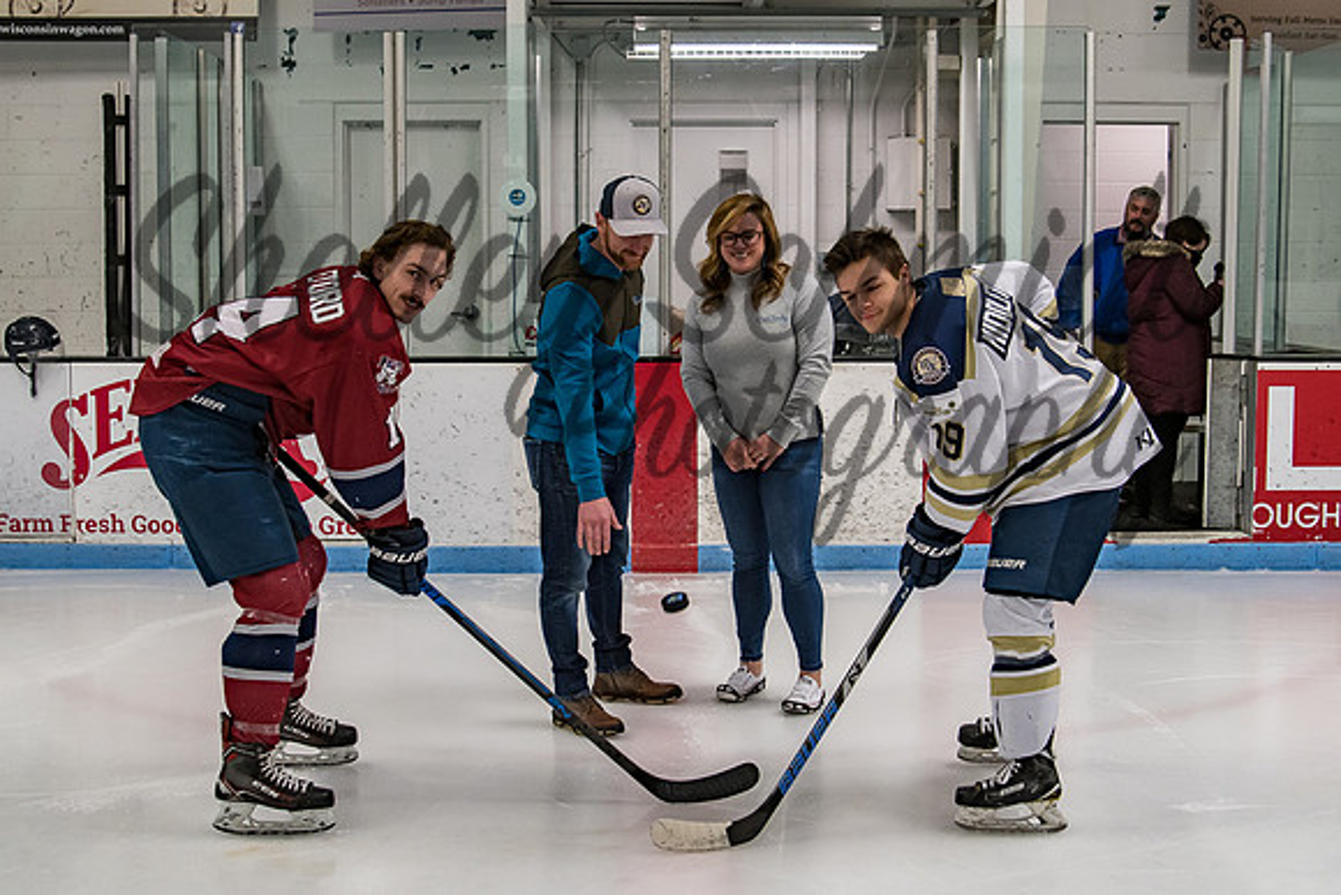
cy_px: 402
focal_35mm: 47
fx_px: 1767
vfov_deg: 28.4
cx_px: 660
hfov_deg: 41.6
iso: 500
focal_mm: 28
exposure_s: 1/250
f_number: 4
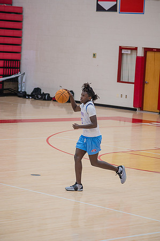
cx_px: 80
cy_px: 120
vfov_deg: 15.2
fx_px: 902
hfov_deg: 10.1
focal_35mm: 135
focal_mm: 135
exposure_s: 1/250
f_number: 5
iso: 1000
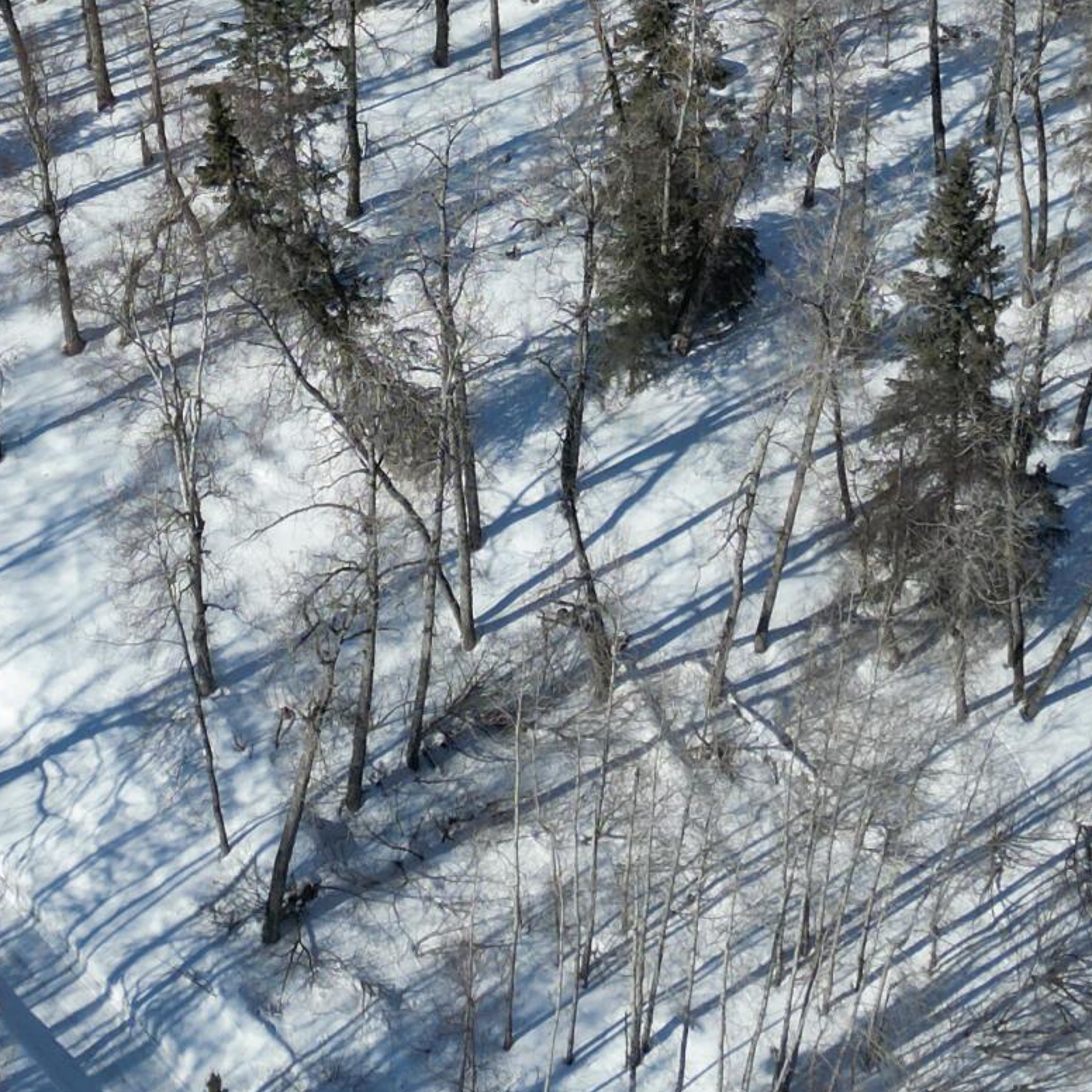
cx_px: 653
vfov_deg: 19.8
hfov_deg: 21.1
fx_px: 2927
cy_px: -243
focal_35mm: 82
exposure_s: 1/5000
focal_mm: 6.72
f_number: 1.7
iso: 130
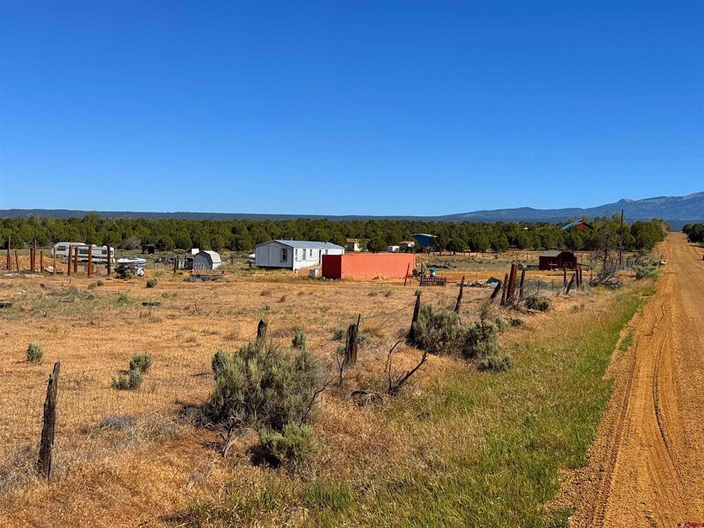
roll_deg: -1.7
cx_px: 352
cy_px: 264
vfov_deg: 30.3
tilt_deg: -1.0
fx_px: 976
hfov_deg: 39.7
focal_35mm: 48
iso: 64
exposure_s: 1/6410
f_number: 1.78
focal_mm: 6.76
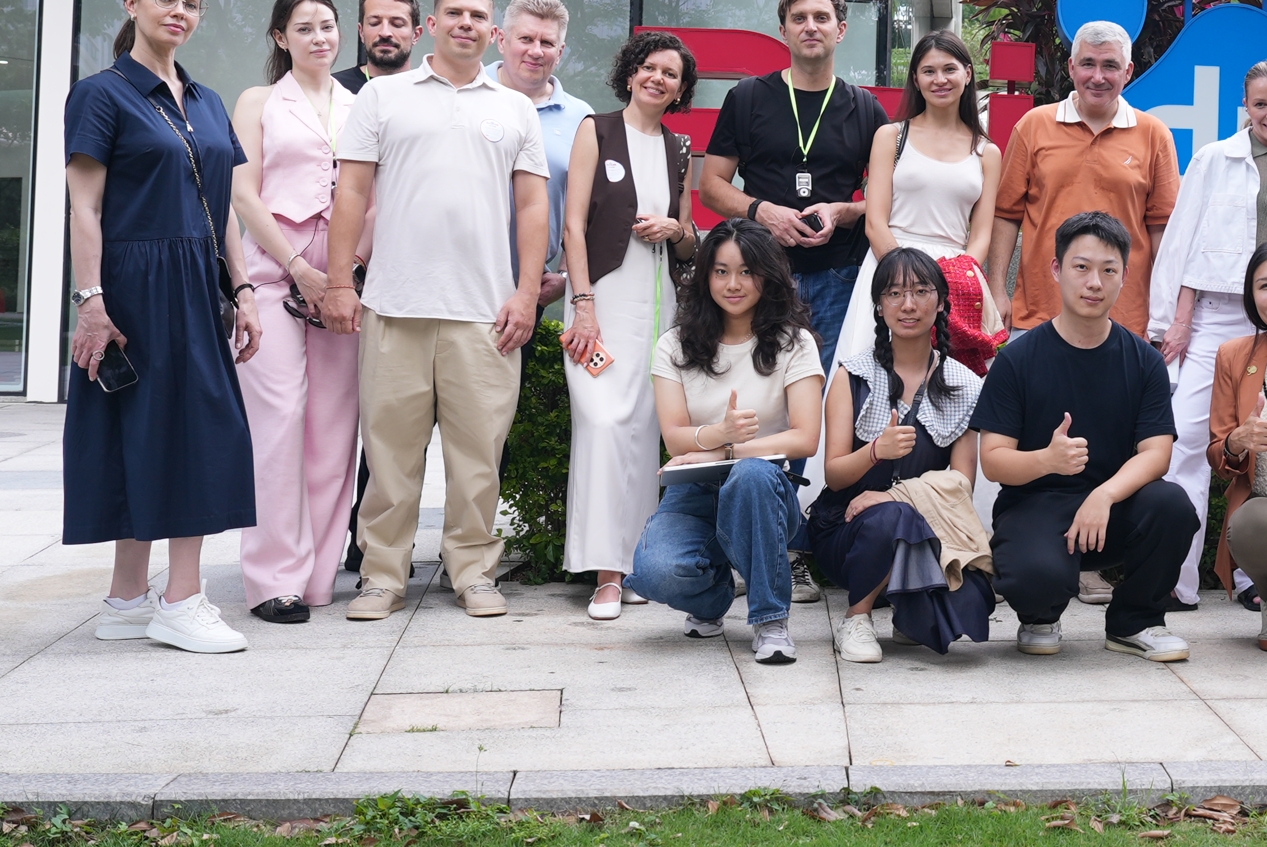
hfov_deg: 33.3
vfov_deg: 23.6
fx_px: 2007
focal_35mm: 57
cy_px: 228
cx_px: 1129
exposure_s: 1/50
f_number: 5.6
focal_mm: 30
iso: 250
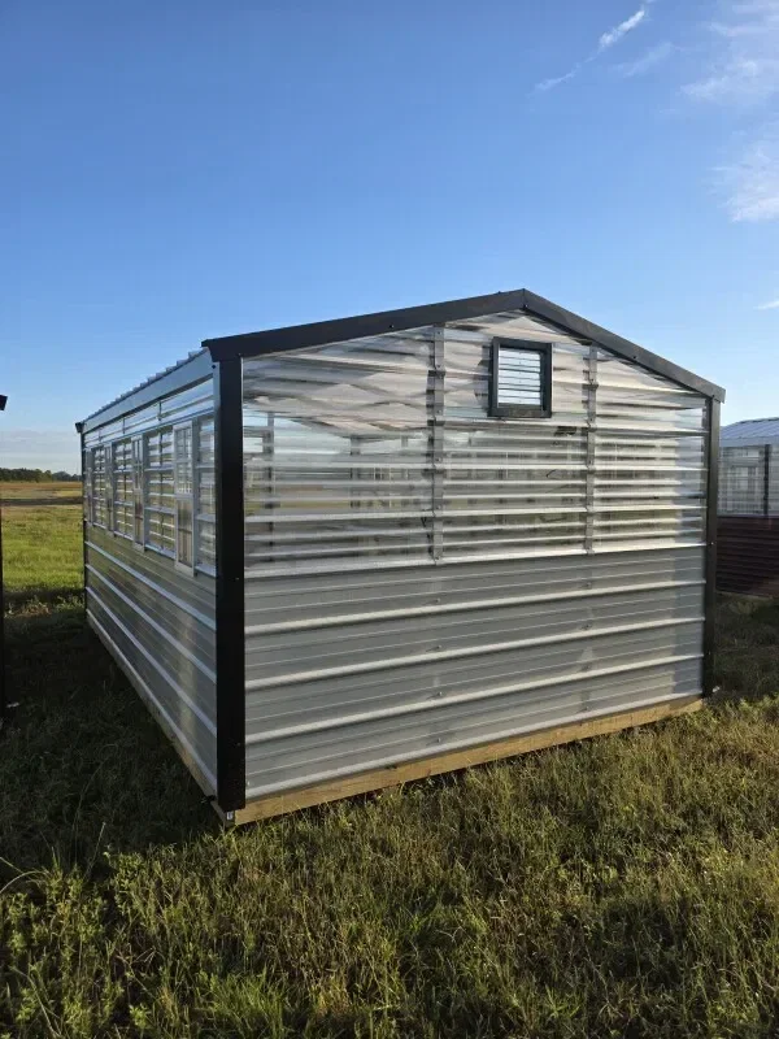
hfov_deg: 58.9
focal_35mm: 23
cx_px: 390
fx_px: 690
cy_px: 520
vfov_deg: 73.9
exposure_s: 1/2476
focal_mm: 6.3
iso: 80
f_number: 1.7
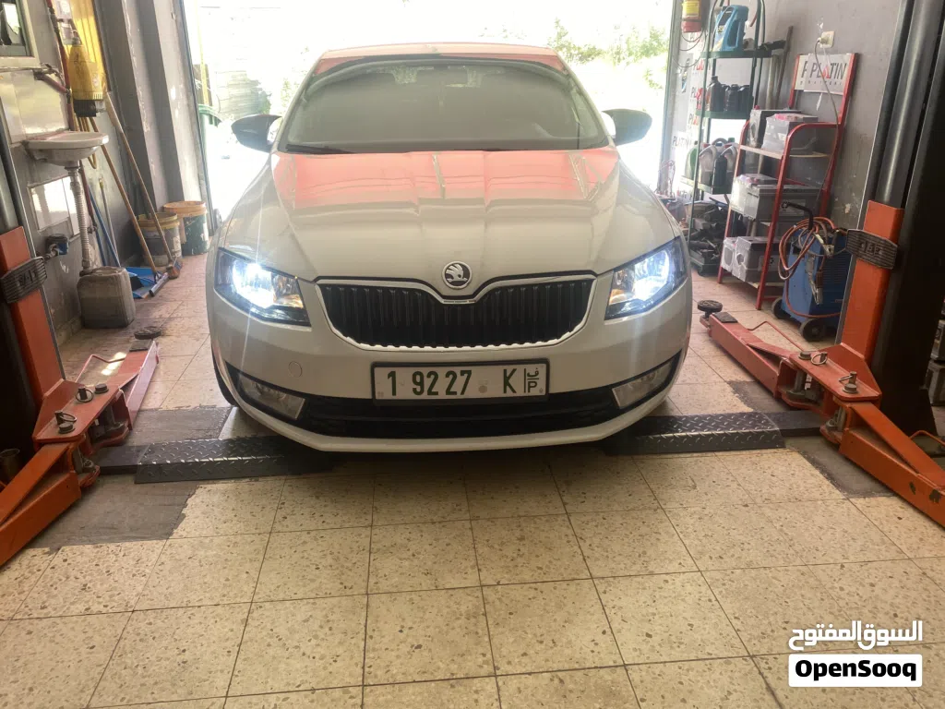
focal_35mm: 26
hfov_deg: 67.3
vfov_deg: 53.1
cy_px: 354
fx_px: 710
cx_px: 472
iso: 40
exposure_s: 1/100
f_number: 1.8
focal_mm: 4.25
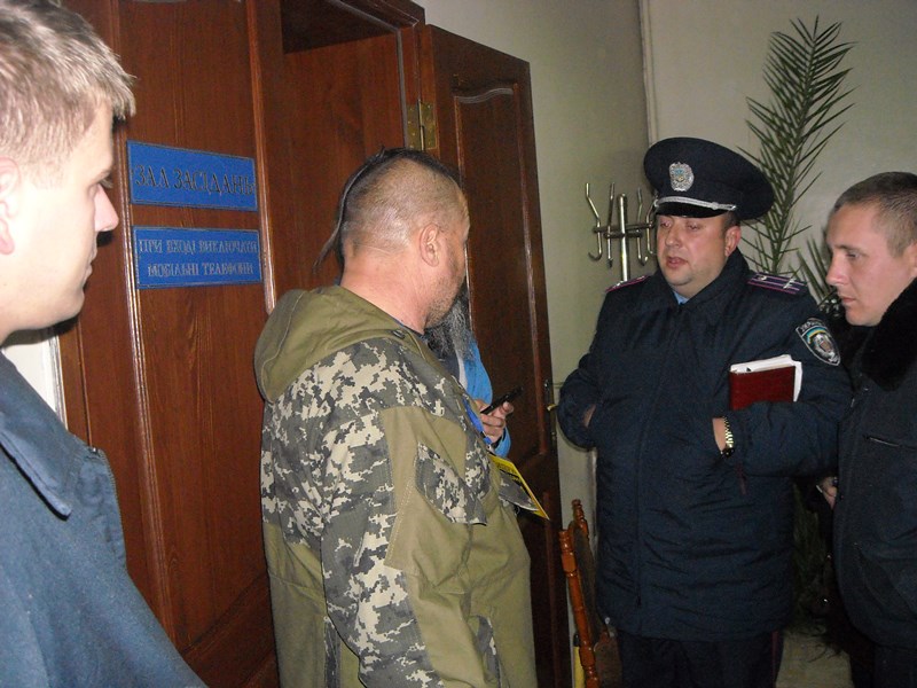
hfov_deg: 52.6
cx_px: 458
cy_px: 344
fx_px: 927
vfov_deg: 40.7
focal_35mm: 35
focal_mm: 5.7
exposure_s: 1/60
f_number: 2.8
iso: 400
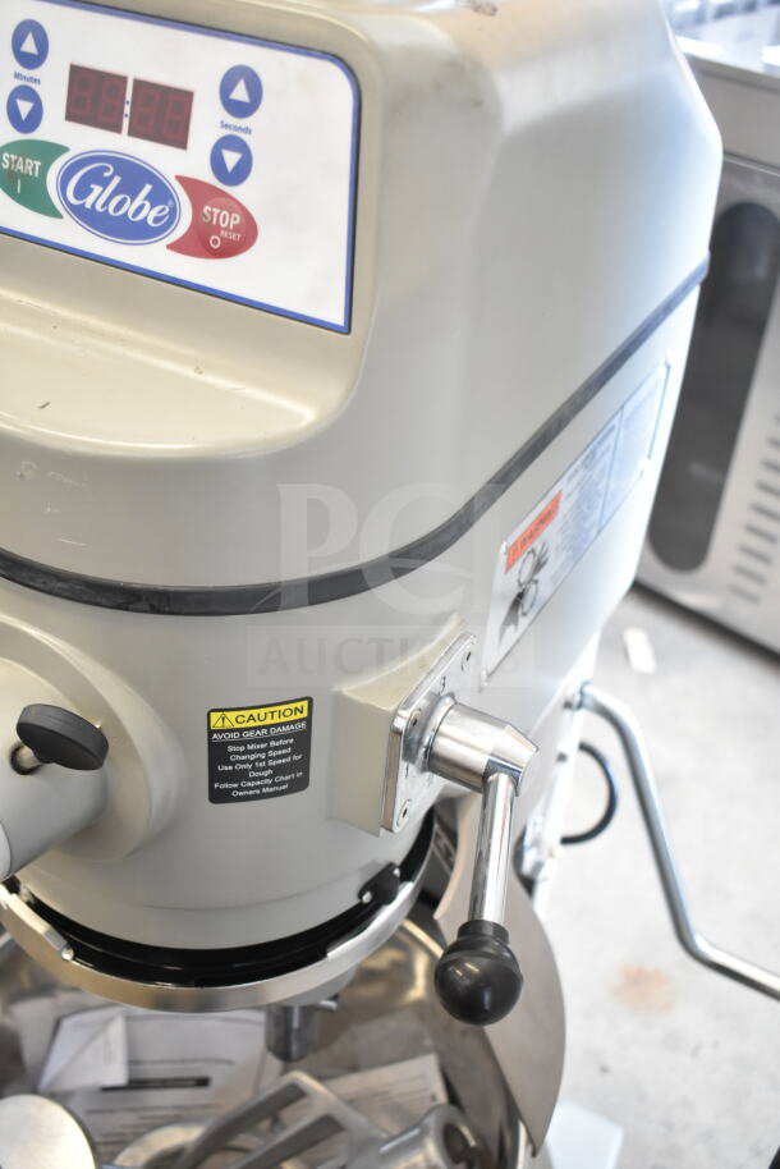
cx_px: 390
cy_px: 584
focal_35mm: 39
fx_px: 1266
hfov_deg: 34.2
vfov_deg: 49.5
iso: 1600
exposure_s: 1/50
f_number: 4
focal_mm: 26
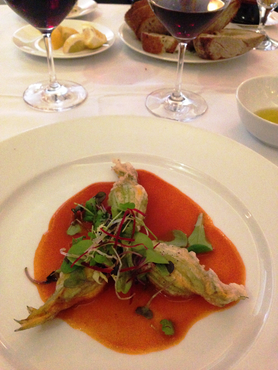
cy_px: 185
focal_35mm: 33
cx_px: 139
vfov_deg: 55.4
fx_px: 353
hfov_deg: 42.9
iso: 800
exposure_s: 1/15
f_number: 2.4
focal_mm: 4.12
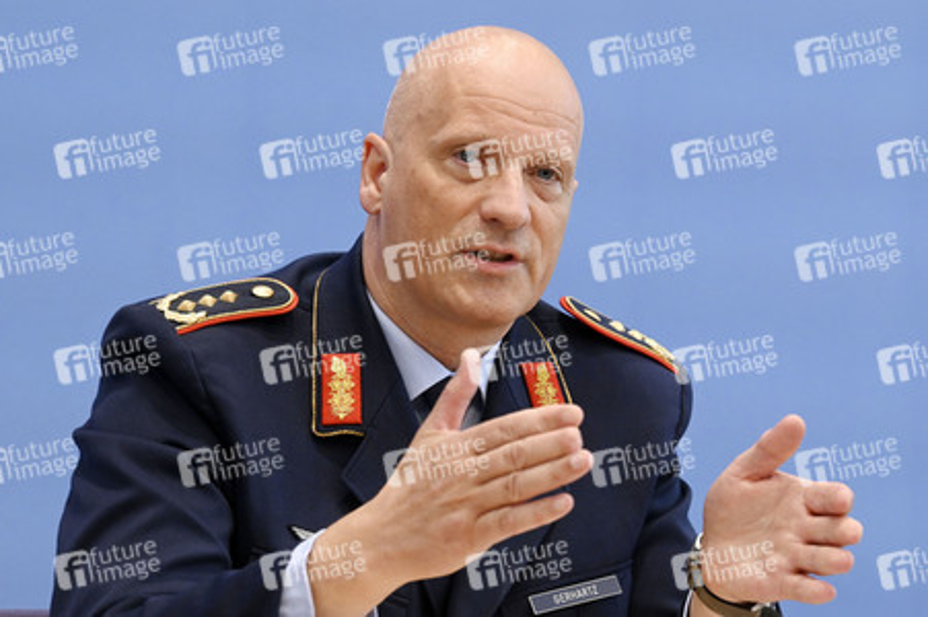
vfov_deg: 11.2
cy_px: 308
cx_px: 464
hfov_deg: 16.8
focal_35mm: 122
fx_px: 3142
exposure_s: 1/400
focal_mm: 122
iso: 4000
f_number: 7.1
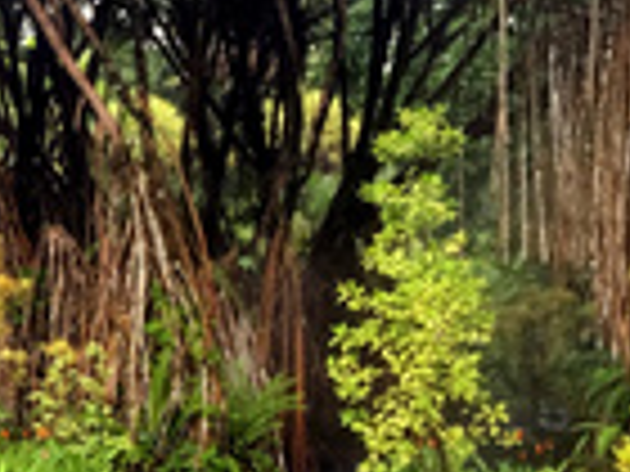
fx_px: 1693
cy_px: 459
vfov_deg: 15.6
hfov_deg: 19.3
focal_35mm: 93
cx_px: -220
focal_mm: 4.15
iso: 32
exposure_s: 1/40
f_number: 2.2
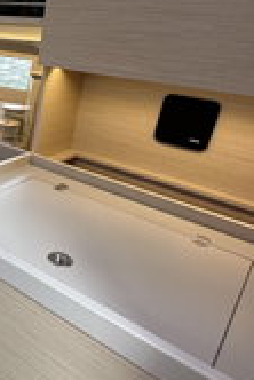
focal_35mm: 35
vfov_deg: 54.3
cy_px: 167
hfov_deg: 32.1
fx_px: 370
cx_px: -43
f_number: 2.2
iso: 80
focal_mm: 2.22
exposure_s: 1/99
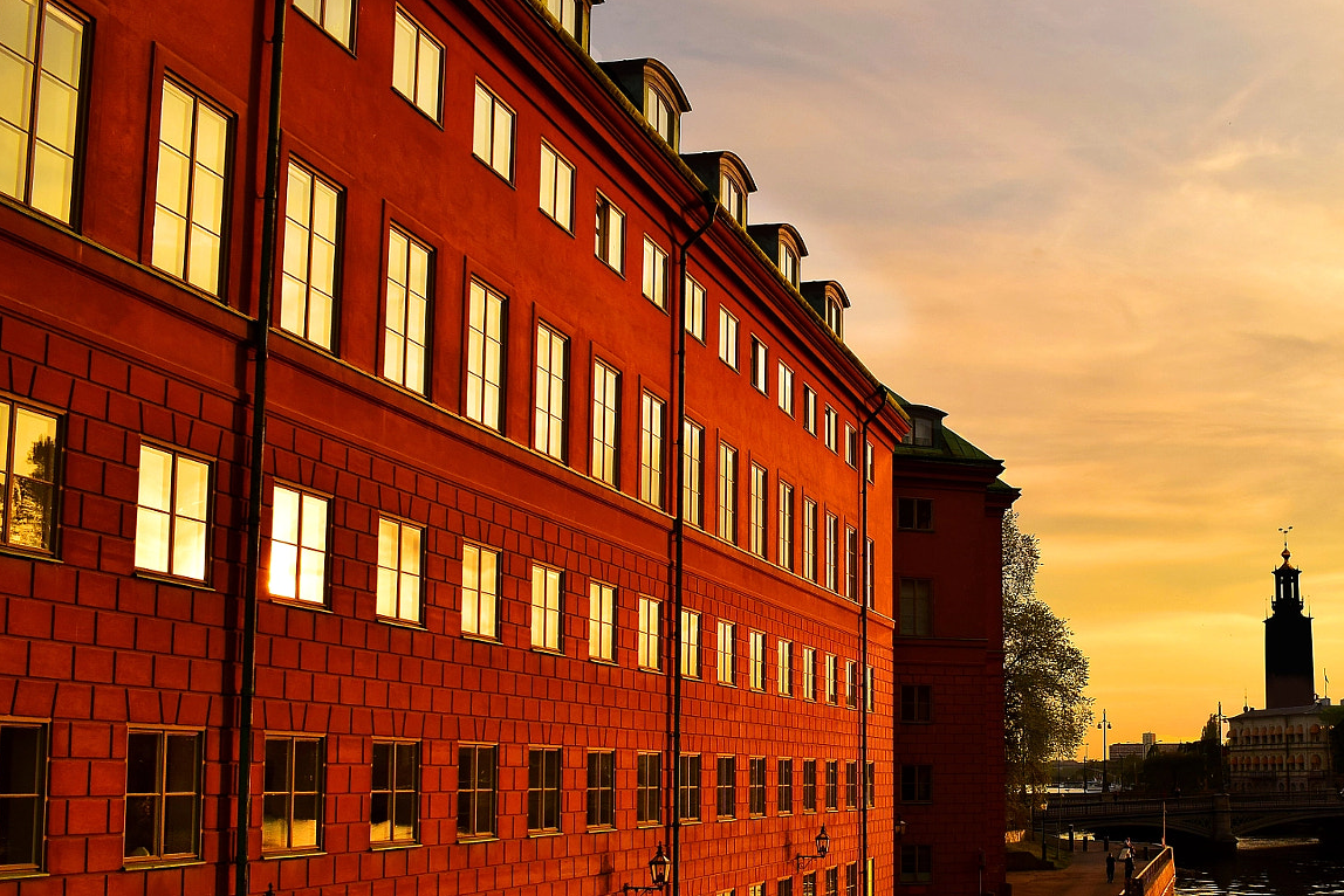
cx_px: 885
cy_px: 592
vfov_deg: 29.1
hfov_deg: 42.2
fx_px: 1718
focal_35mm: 46
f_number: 10
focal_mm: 22
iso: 250
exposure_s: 1/400
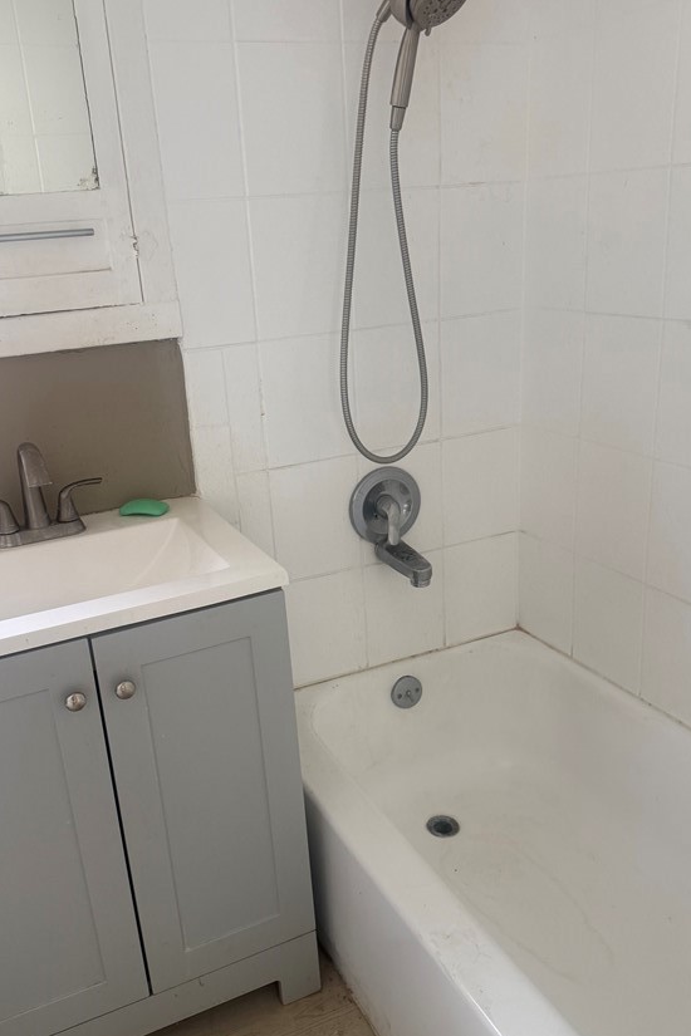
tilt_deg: -18.7
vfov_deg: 60.3
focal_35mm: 31
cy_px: 542
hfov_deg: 42.3
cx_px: 320
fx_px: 892
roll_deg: +4.3
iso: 160
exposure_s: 1/121
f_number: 1.78
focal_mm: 6.76
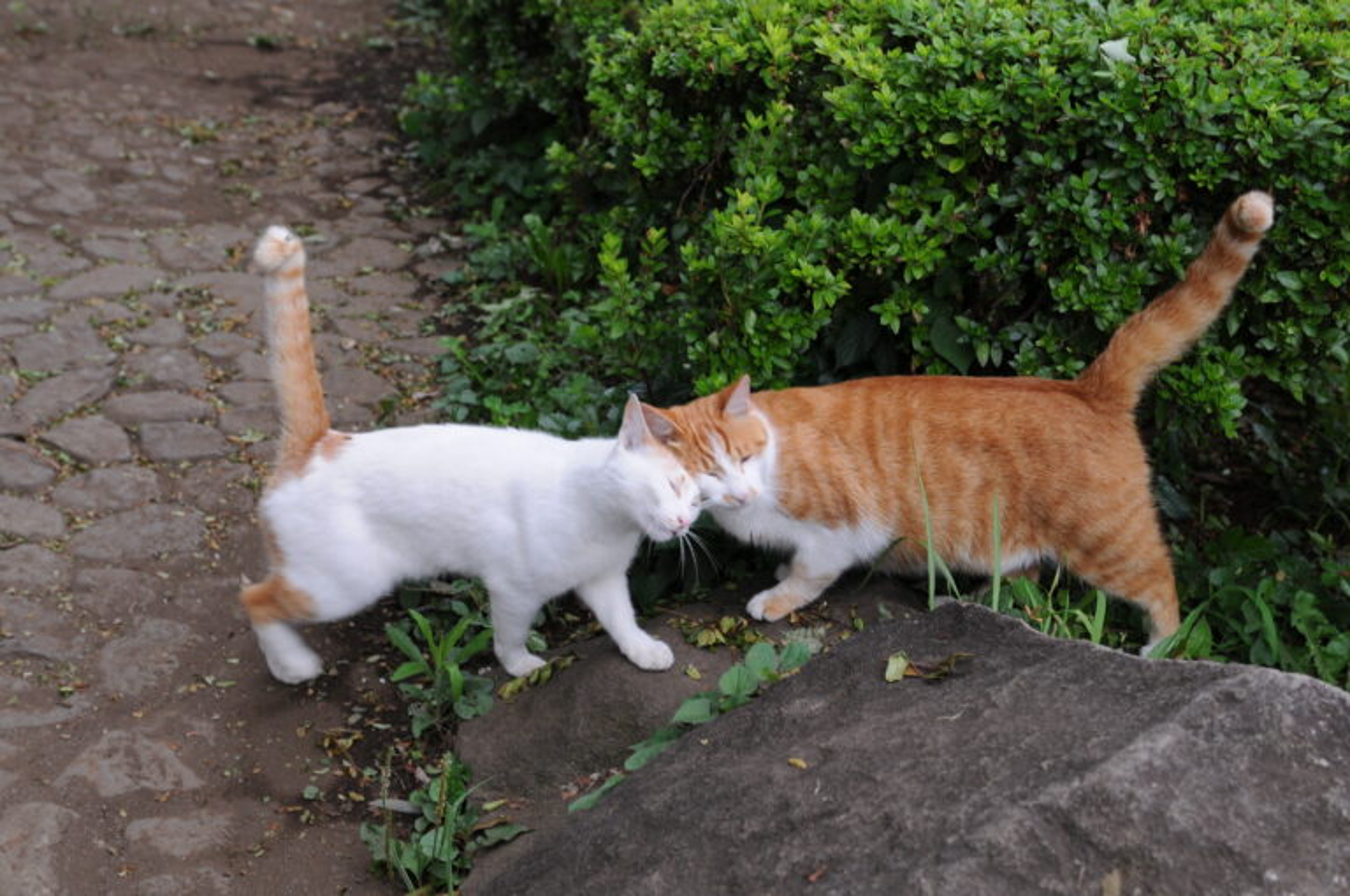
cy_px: 448
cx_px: 675
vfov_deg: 28.0
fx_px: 1798
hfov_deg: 41.2
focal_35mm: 48
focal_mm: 32
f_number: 4
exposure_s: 1/125
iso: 200
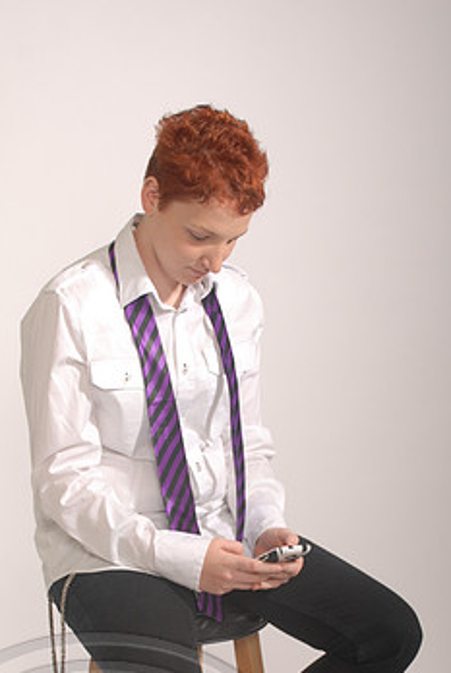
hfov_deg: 17.1
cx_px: 209
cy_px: 553
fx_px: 1499
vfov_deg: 24.9
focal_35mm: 80
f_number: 5.6
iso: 125
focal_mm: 32
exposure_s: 1/200
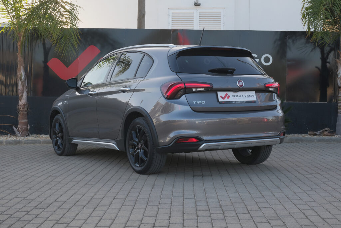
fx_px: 530
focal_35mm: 56
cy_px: 114
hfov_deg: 35.6
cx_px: 170
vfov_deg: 24.2
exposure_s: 1/50
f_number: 9
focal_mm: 37.4
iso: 160
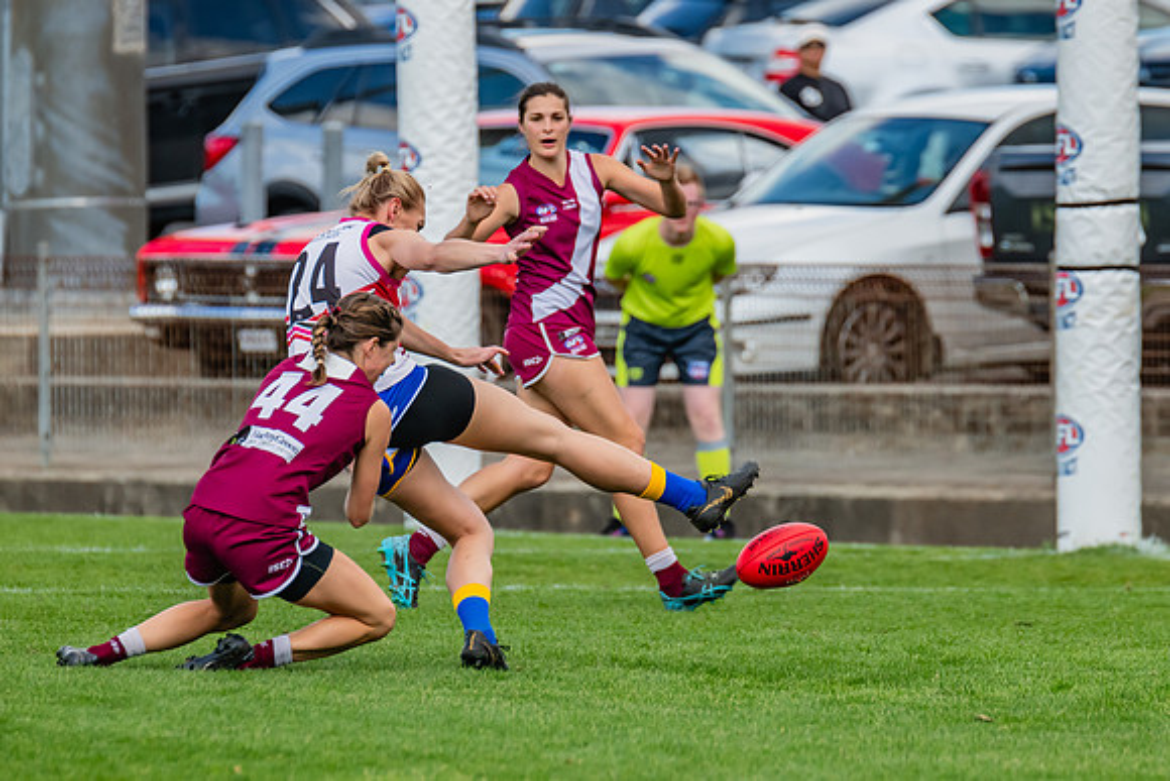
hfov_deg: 3.5
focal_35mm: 583
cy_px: 329
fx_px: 18967
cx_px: 592
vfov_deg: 2.4
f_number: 7.1
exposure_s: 1/1600
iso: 800
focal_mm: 420
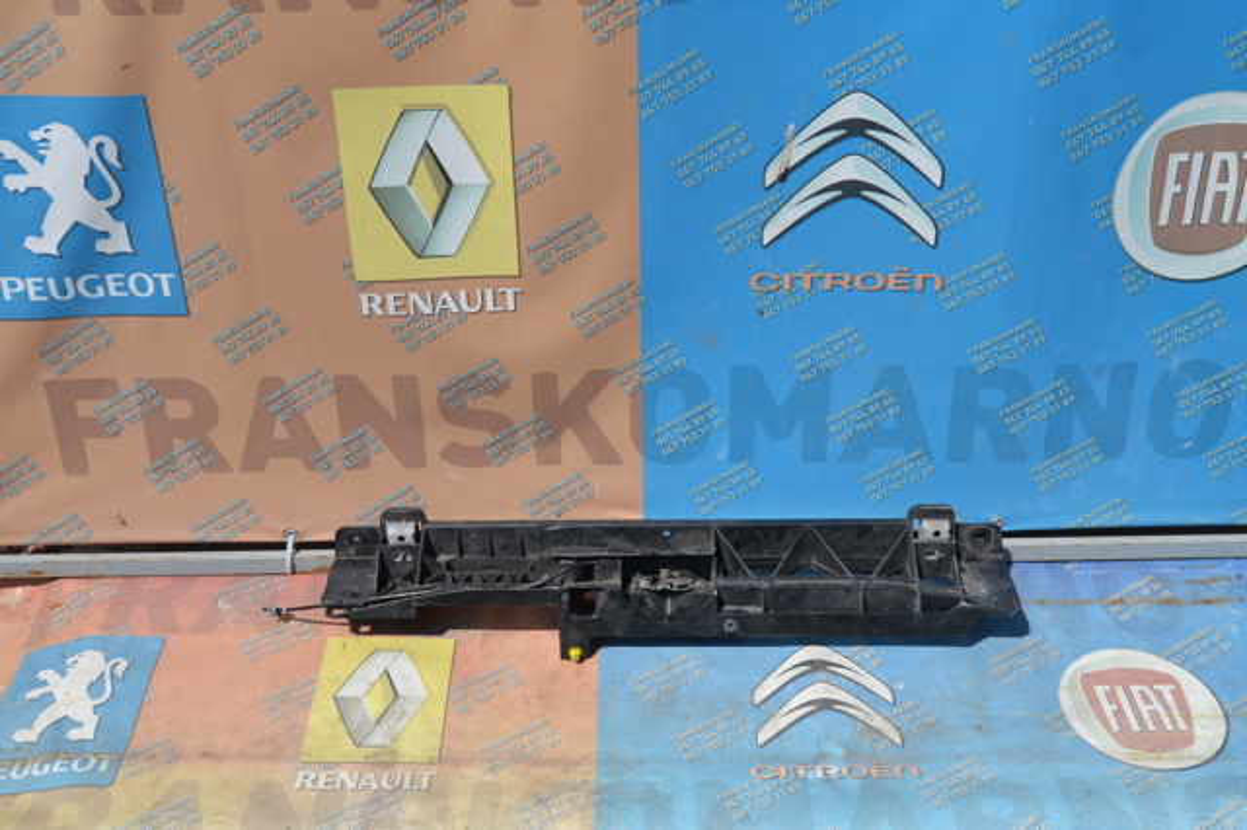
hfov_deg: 55.1
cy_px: 415
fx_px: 1194
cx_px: 624
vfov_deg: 38.3
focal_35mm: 34
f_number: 9
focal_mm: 23
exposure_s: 1/320
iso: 100
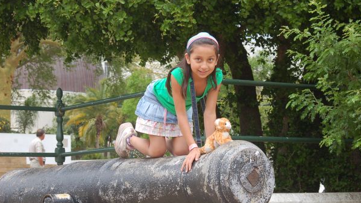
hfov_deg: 21.8
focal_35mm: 98
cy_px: 104
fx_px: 938
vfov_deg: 12.4
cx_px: 181
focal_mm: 62
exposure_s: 1/125
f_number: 9
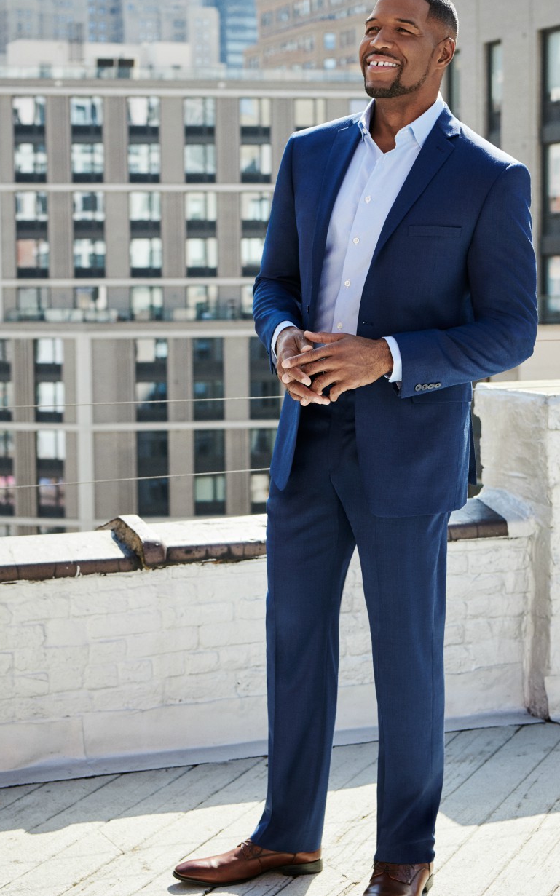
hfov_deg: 16.9
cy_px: 440
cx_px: 347
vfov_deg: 26.8
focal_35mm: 77
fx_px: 1881
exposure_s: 1/640
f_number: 5.6
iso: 400
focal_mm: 62
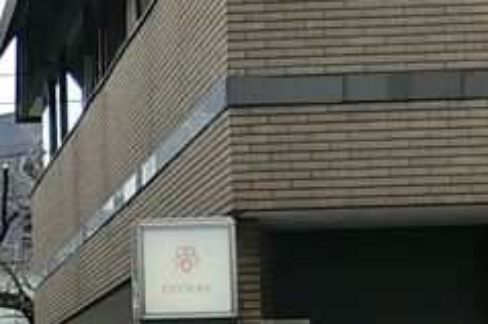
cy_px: 373
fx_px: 1800
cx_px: -248
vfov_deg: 10.1
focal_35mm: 133
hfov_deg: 14.4
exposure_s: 1/500
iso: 80
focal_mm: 4.06
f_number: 2.7
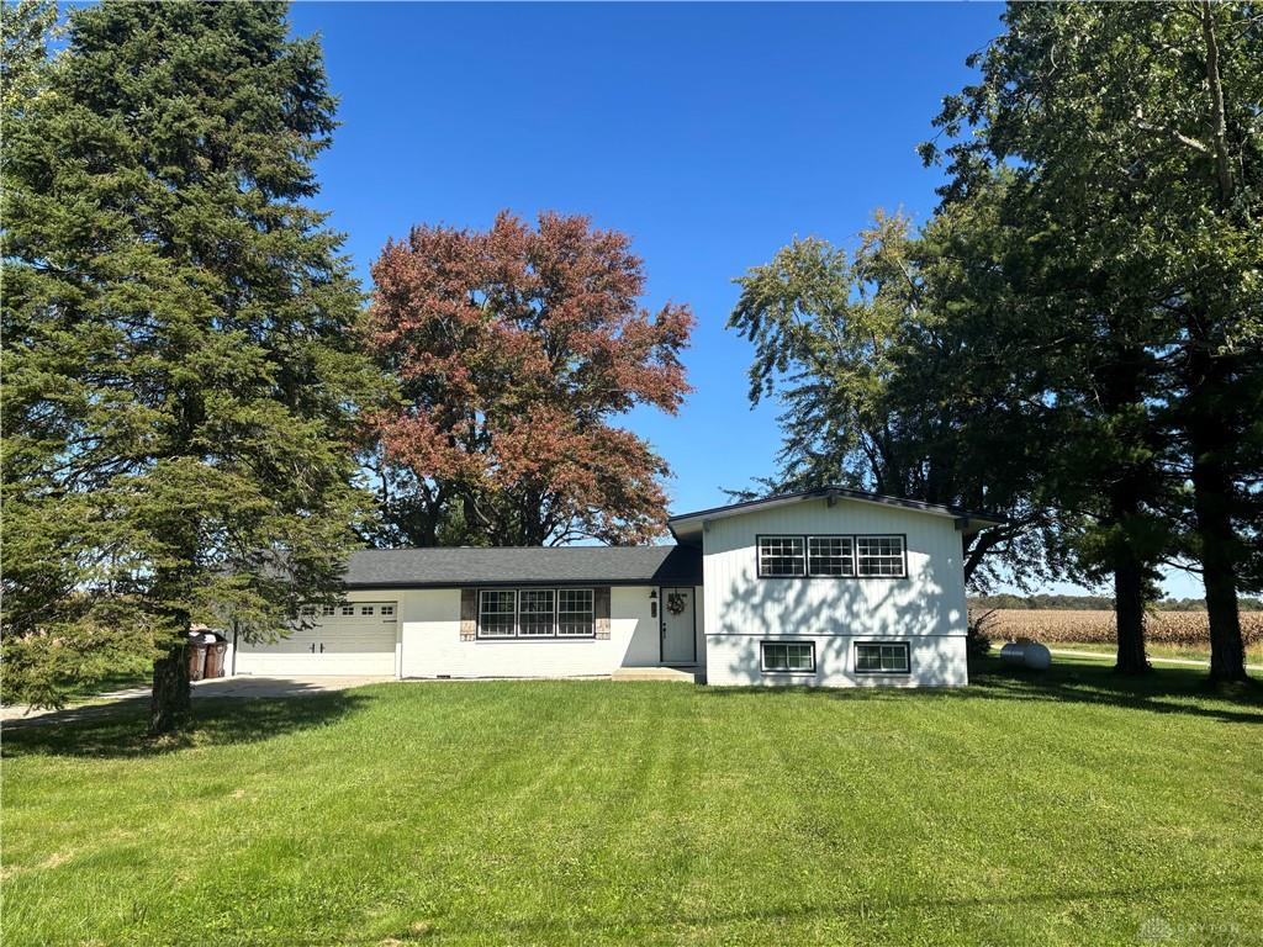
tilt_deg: +7.9
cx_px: 632
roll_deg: +0.2
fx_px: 949
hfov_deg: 67.3
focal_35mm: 26
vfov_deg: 53.1
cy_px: 474
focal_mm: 5.96
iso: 50
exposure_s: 1/2342
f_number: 1.6
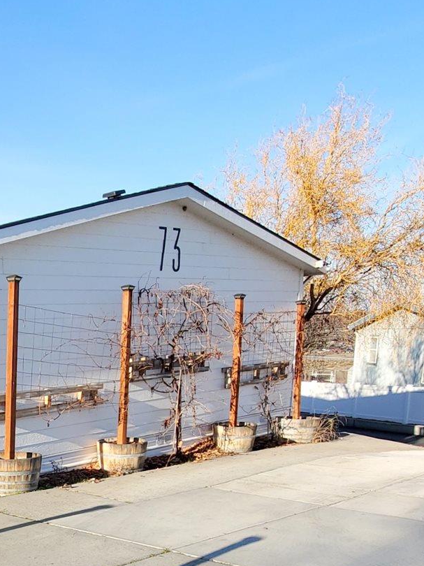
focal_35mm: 37
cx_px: -26
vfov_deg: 46.8
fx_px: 605
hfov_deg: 34.2
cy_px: 472
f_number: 2.2
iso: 32
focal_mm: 1.8
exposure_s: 1/572
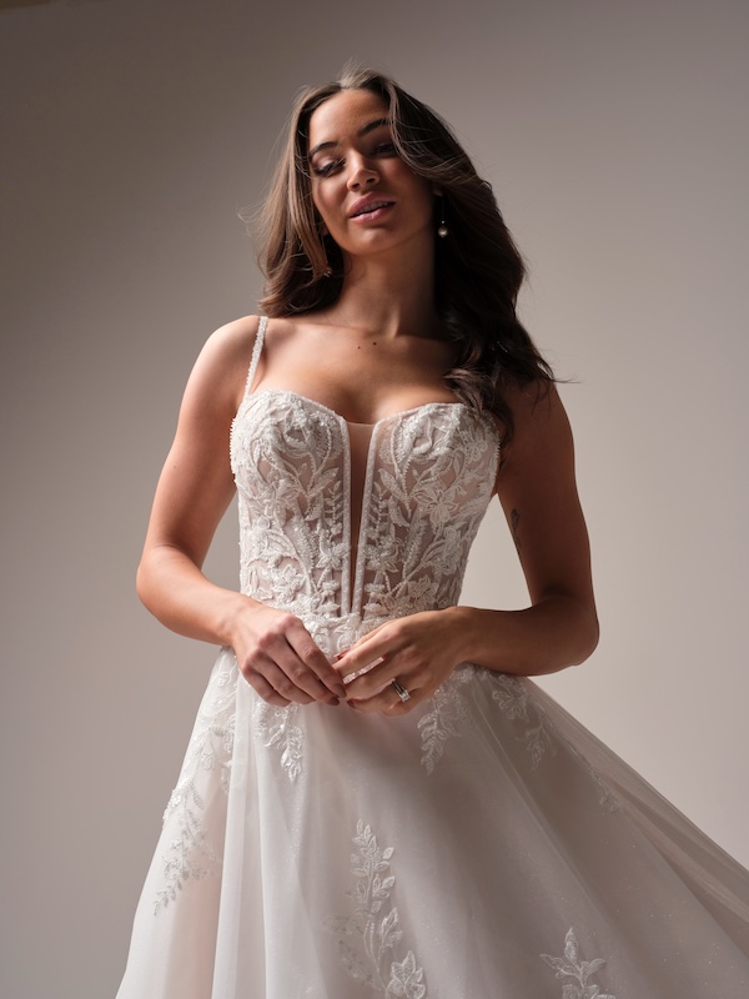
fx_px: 1529
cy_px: 500
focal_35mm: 53
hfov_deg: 27.5
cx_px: 374
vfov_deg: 36.2
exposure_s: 1/125
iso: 640
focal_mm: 67.6
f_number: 11
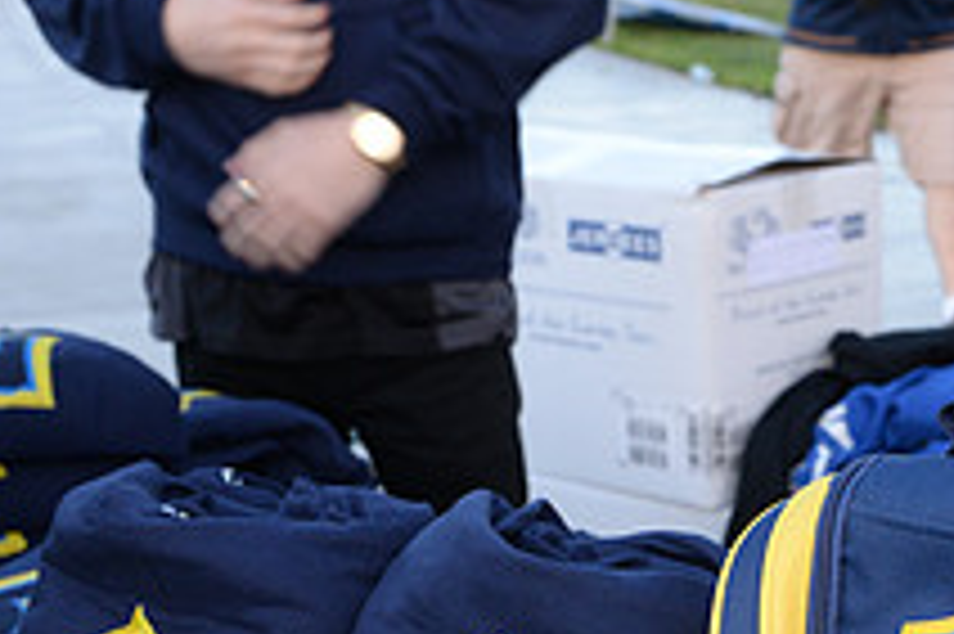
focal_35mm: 93
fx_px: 2463
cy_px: 834
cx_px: 864
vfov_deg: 14.1
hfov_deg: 21.4
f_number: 7.1
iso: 800
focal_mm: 34
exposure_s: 1/100
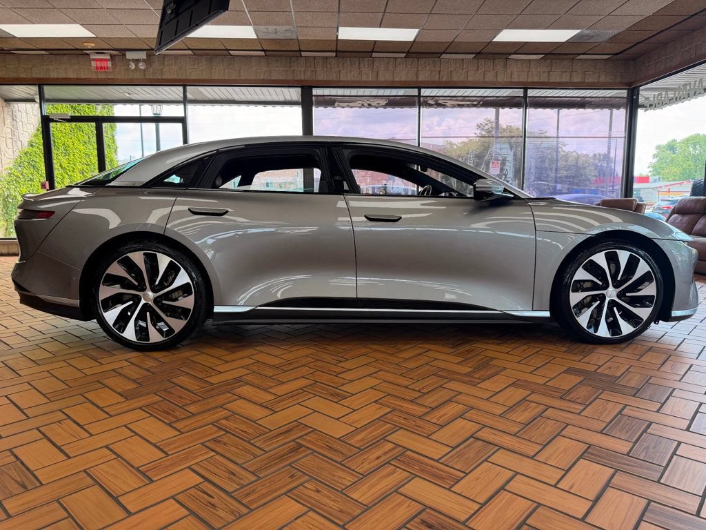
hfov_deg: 71.6
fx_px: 489
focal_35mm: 24
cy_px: 265
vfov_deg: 56.8
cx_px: 353
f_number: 1.78
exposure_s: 1/323
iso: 100
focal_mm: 6.76
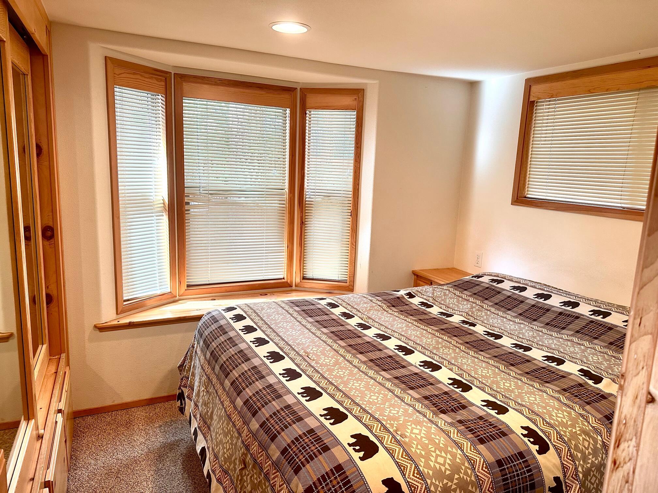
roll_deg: -2.0
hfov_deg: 71.6
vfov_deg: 56.8
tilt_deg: -11.4
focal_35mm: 24
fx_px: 456
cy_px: 246
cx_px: 329
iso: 160
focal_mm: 6.86
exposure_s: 1/120
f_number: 1.78
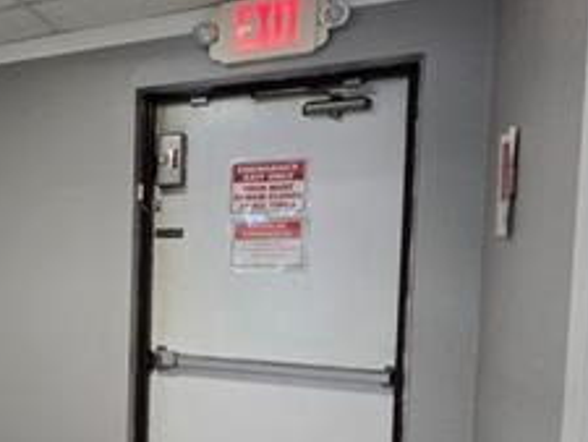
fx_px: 629
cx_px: -84
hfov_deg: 39.3
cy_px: 290
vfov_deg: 38.3
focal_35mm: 37
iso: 250
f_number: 2.2
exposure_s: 1/60
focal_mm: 2.2
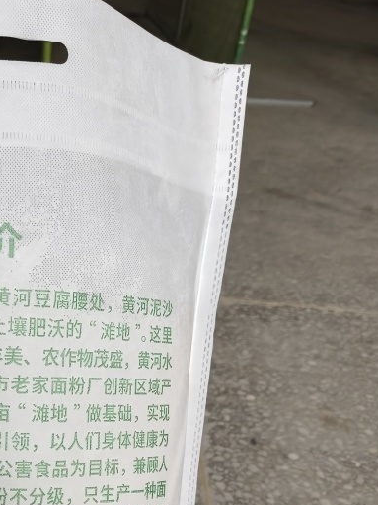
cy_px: 438
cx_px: -4
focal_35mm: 48
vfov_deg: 37.5
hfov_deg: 28.3
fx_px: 699
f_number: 1.75
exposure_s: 1/100
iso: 515
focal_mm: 5.5
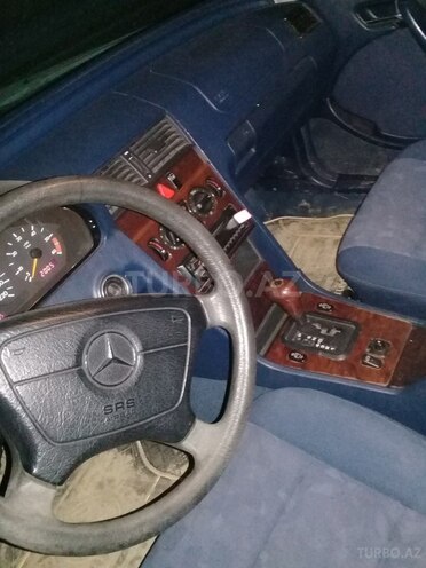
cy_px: 284
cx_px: 213
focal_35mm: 31
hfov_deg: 45.4
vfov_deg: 58.4
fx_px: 509
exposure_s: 1/15
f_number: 2.2
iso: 800
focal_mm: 3.3
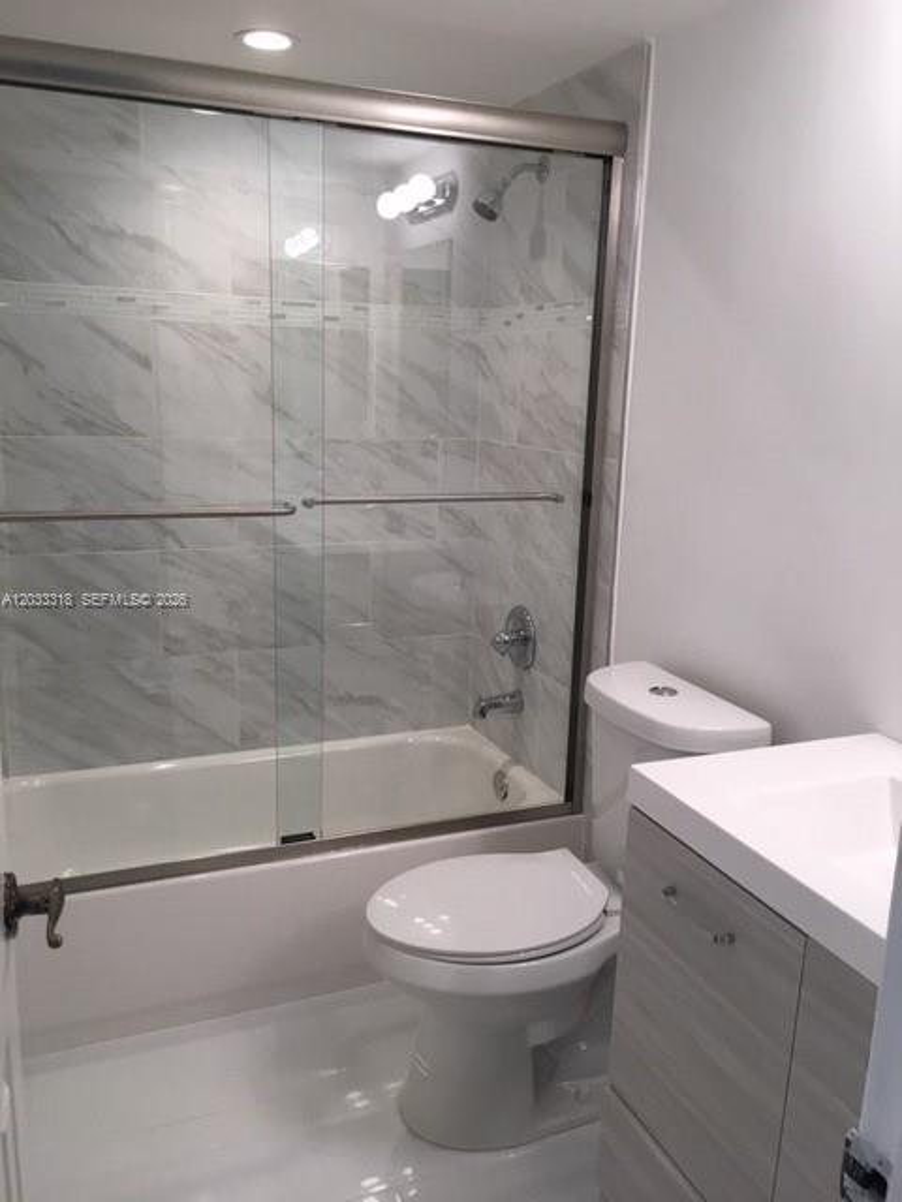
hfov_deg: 48.2
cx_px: 451
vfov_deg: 61.7
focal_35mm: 29
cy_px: 601
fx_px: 1008
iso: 25
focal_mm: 4.15
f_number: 2.2
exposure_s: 1/30
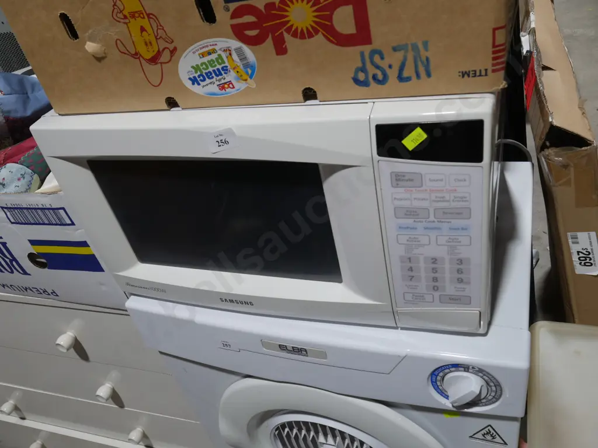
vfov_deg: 49.7
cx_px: 299
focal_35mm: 28
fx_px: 484
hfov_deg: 63.4
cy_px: 224
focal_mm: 14
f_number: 7.1
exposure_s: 1/60
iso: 400
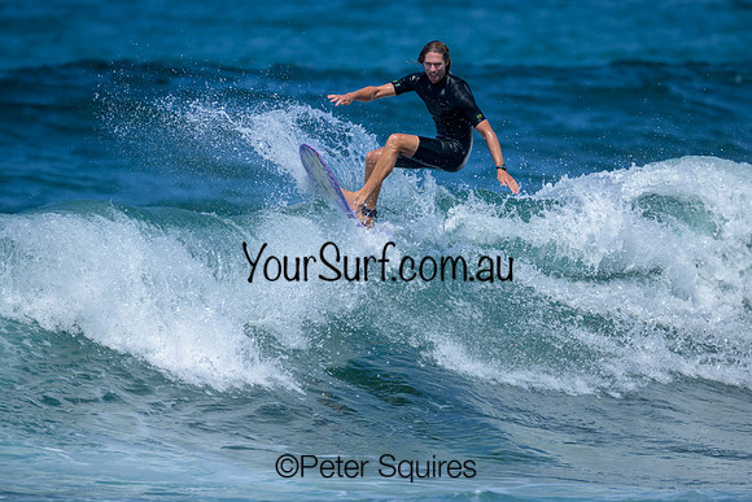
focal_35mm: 954
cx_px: 385
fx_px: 19933
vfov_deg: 1.4
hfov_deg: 2.2
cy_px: 277
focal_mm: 800
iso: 320
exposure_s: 1/2500
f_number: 6.3
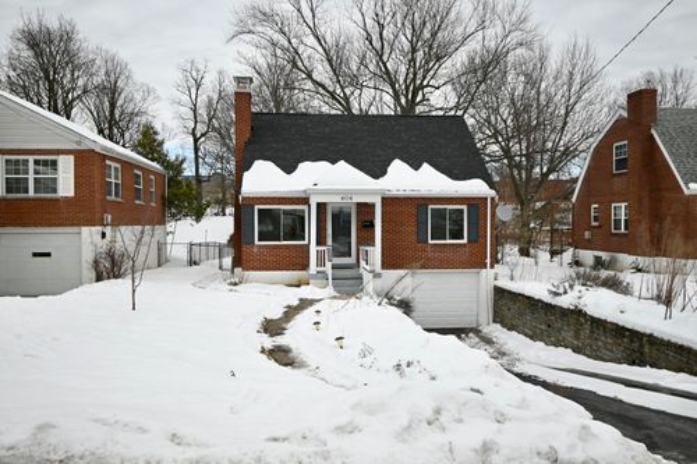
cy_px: 232
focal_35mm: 30
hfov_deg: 61.9
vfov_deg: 43.6
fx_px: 581
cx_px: 348
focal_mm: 20
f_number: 5.6
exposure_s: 1/320
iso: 100
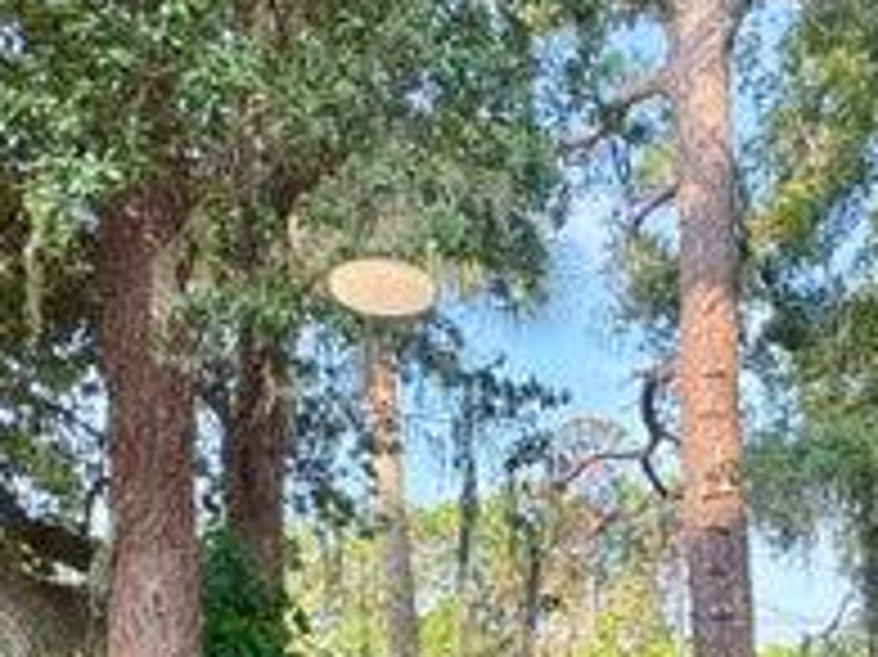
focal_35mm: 46
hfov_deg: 40.6
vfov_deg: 27.0
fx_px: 1166
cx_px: 603
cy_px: 828
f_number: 2.2
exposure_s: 1/99
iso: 40
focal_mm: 2.22
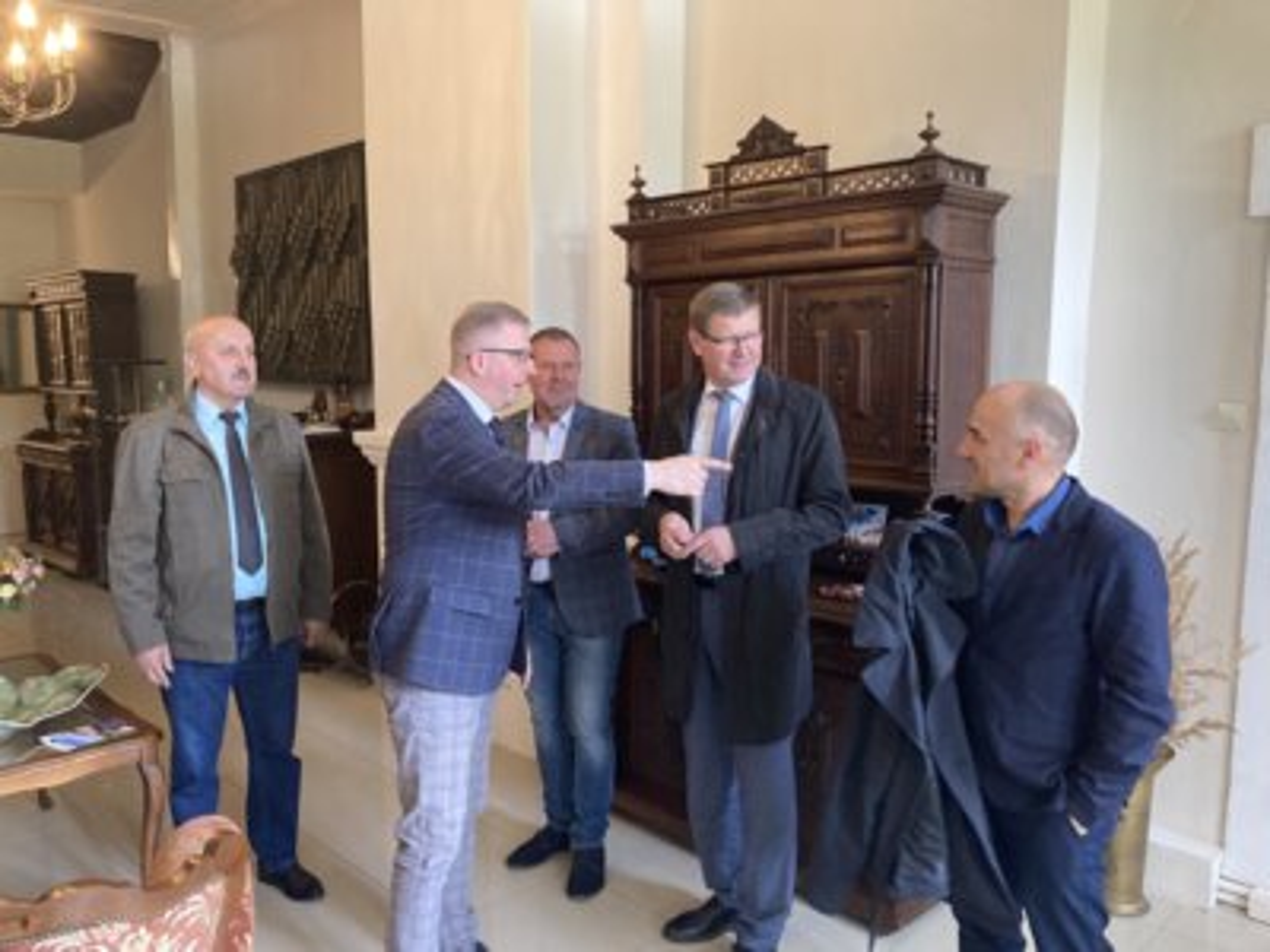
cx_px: 635
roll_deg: -1.1
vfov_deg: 49.7
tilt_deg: -6.7
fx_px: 1027
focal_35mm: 28
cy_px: 476
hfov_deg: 63.4
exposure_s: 1/50
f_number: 1.8
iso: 160
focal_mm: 3.99
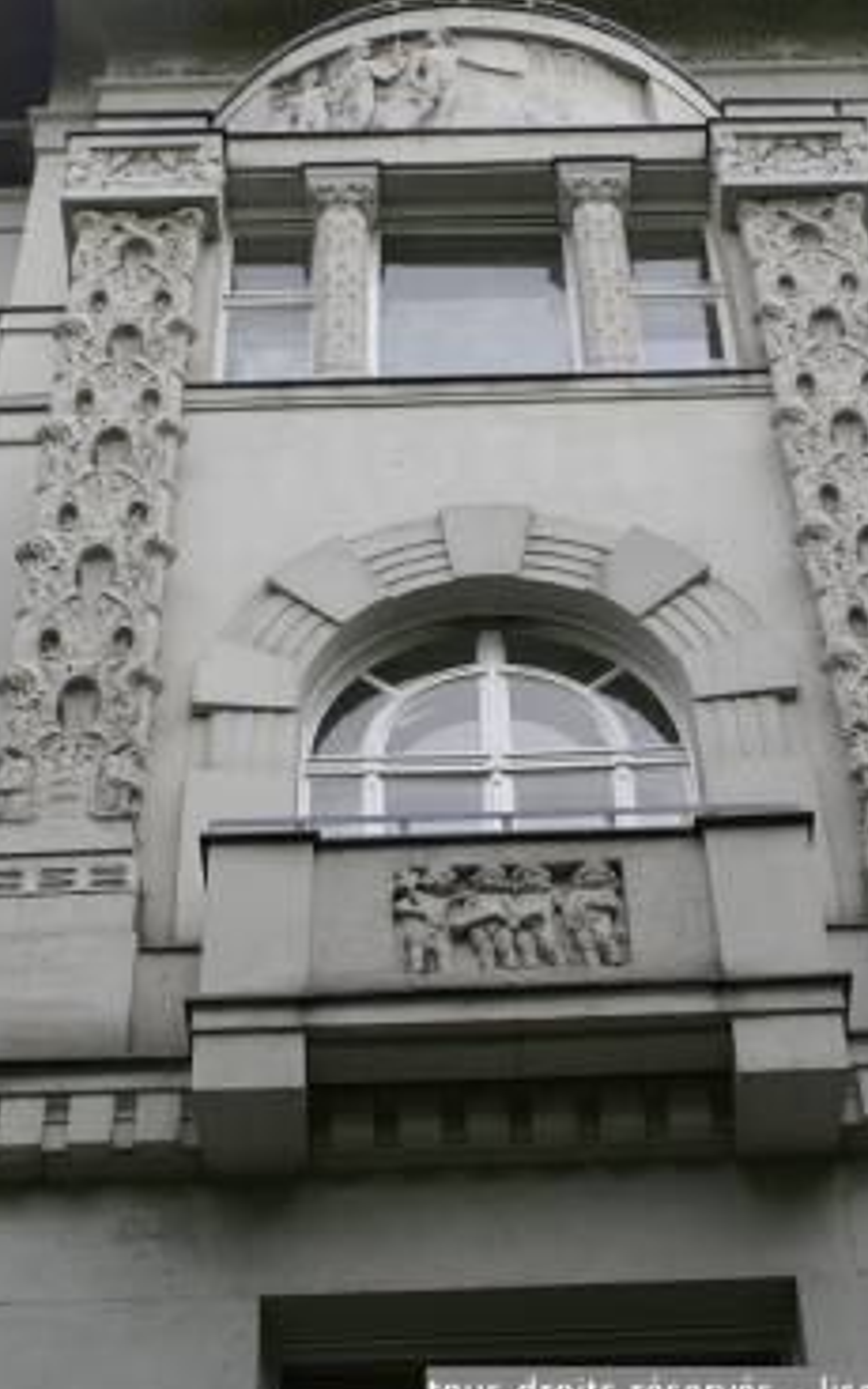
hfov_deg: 18.7
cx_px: 492
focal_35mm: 70
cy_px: 510
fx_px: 2637
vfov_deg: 29.4
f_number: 5.6
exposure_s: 1/50
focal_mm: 35
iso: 100
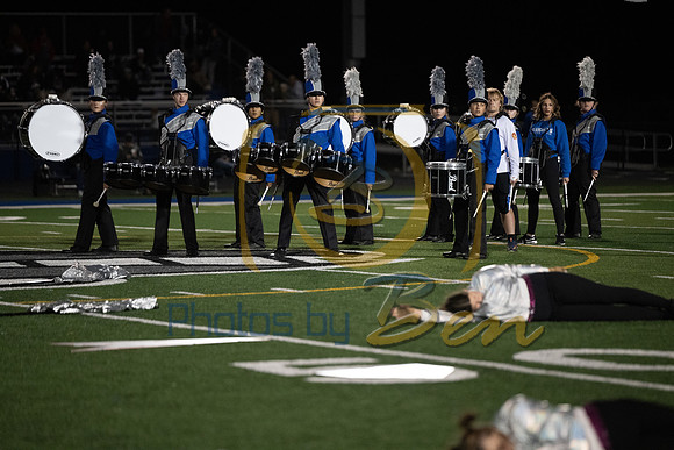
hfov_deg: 10.3
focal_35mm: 200
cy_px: 225
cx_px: 337
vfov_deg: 6.9
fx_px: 3745
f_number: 2.8
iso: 5000
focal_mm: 200
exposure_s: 1/1250
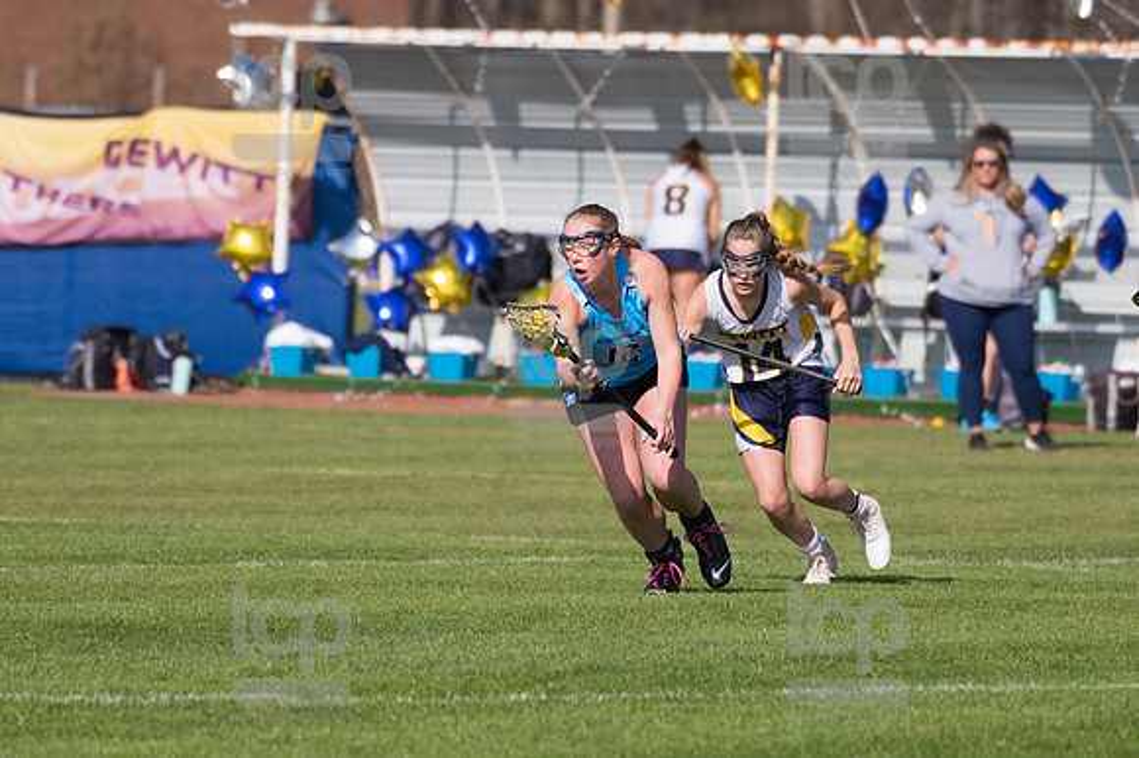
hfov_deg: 4.7
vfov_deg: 3.2
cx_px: 570
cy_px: 379
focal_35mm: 435
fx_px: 13755
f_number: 5.6
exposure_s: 1/2000
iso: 320
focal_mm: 290
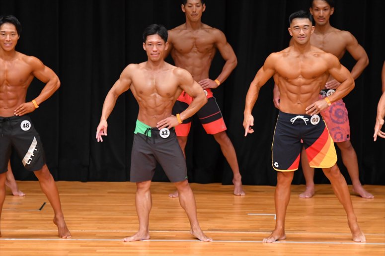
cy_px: 128
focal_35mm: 285
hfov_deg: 7.2
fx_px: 3046
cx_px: 192
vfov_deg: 4.8
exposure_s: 1/400
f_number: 5.6
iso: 4000
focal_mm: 190
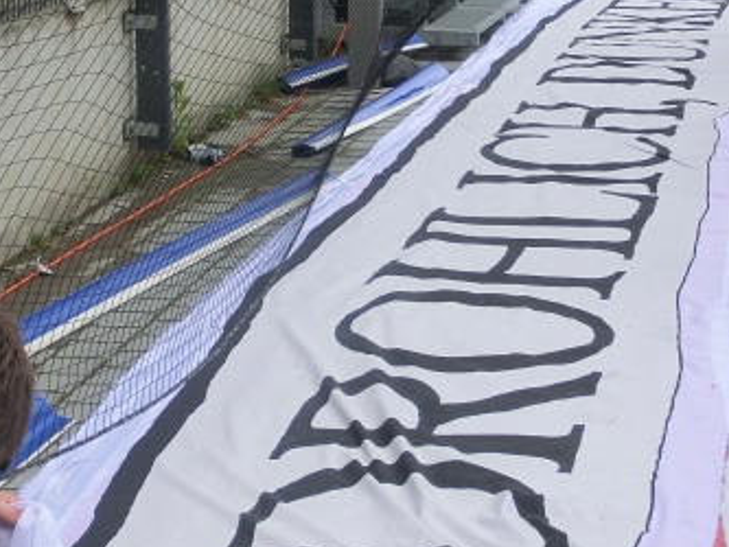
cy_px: 217
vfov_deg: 12.5
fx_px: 2507
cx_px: 370
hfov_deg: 16.5
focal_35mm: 119
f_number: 4.5
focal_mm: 10.04
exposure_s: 1/1000
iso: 200
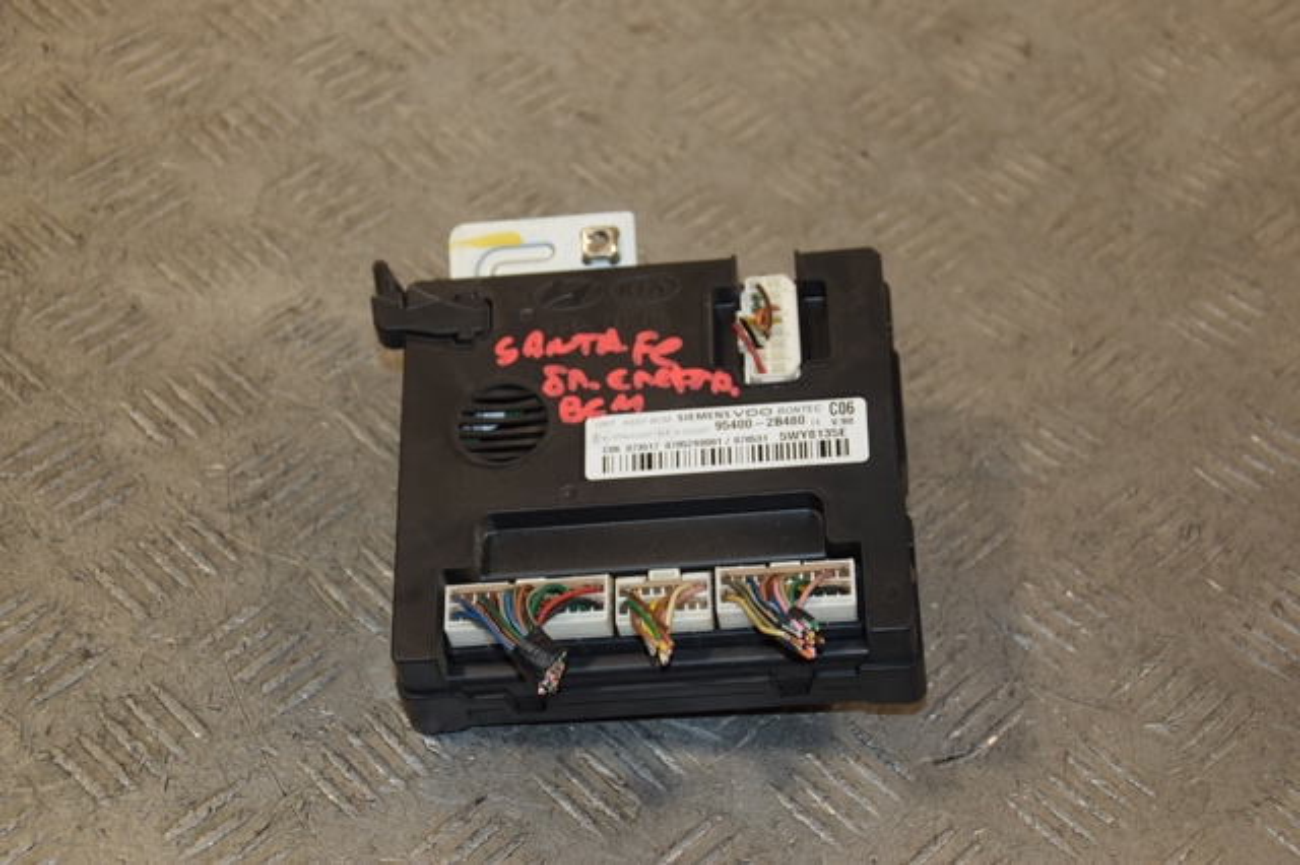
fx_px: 2707
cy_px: 432
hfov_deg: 27.0
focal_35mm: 75
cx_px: 650
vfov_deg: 18.2
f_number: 5
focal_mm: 50
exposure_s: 1/200
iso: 800
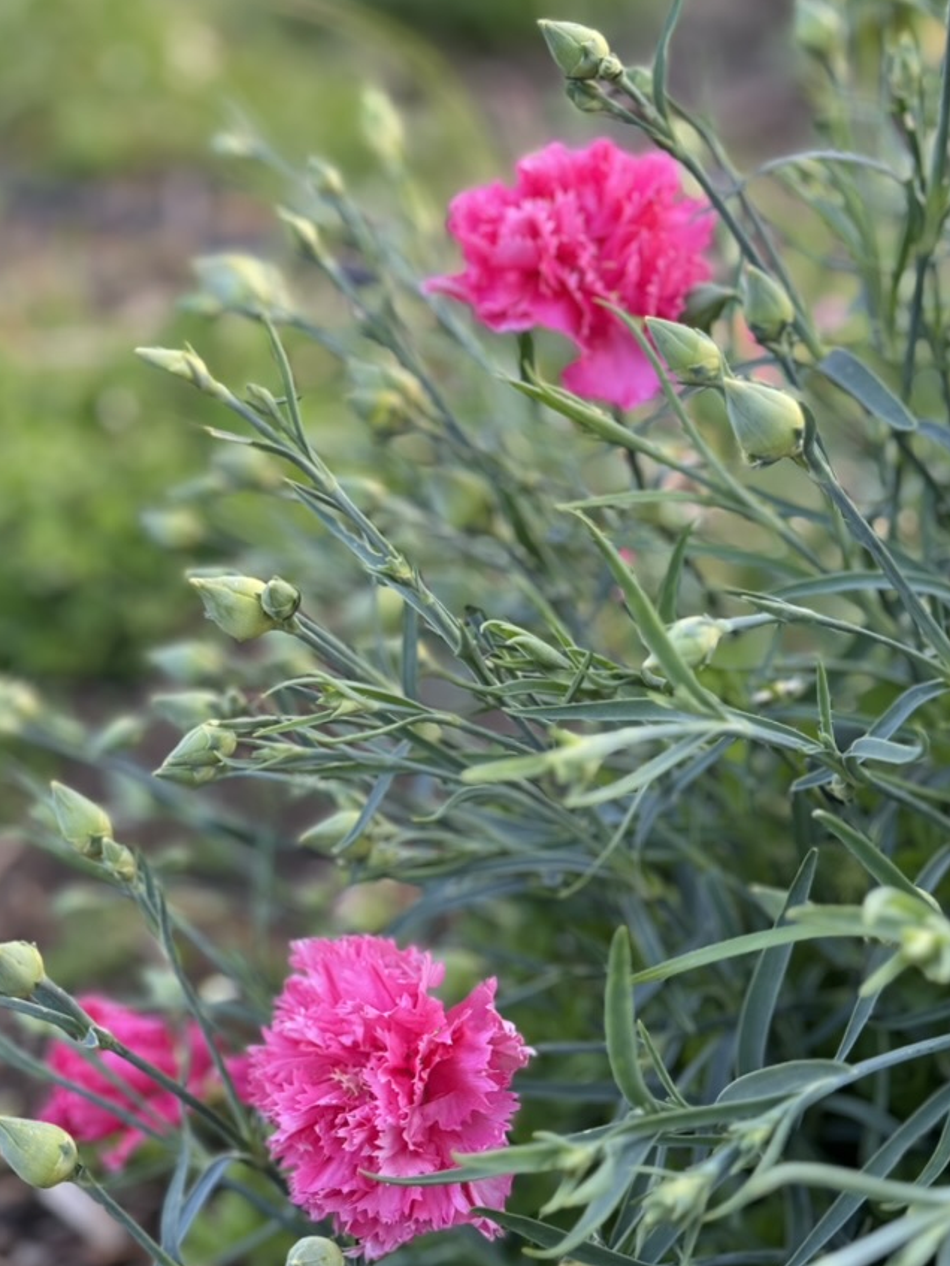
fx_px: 2121
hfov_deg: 25.2
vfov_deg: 33.2
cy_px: 710
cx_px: 438
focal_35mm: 58
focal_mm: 6.76
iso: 80
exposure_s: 1/150
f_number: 1.78
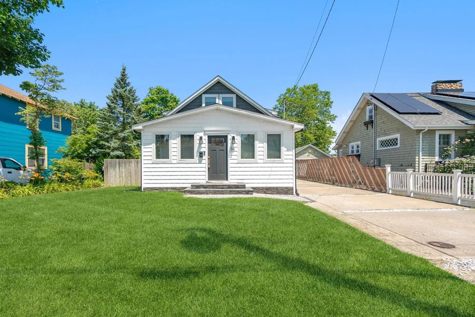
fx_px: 238
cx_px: 220
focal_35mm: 18
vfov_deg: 67.3
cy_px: 174
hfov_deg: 89.8
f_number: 5.6
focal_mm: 16
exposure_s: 1/200
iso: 50
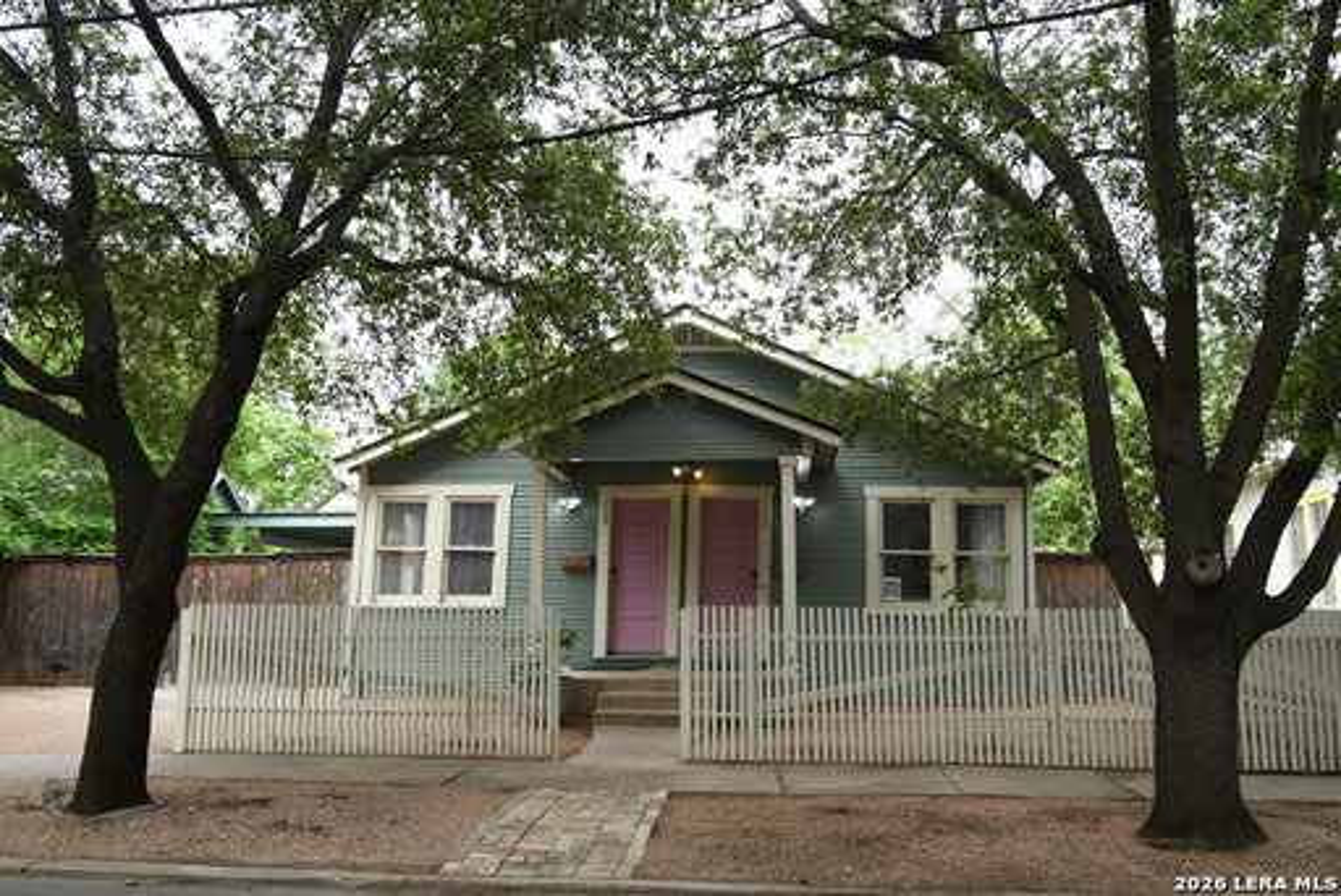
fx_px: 1118
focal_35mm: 30
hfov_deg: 61.9
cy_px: 448
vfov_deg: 43.7
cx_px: 670
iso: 100
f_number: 8
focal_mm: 20
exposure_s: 1/50
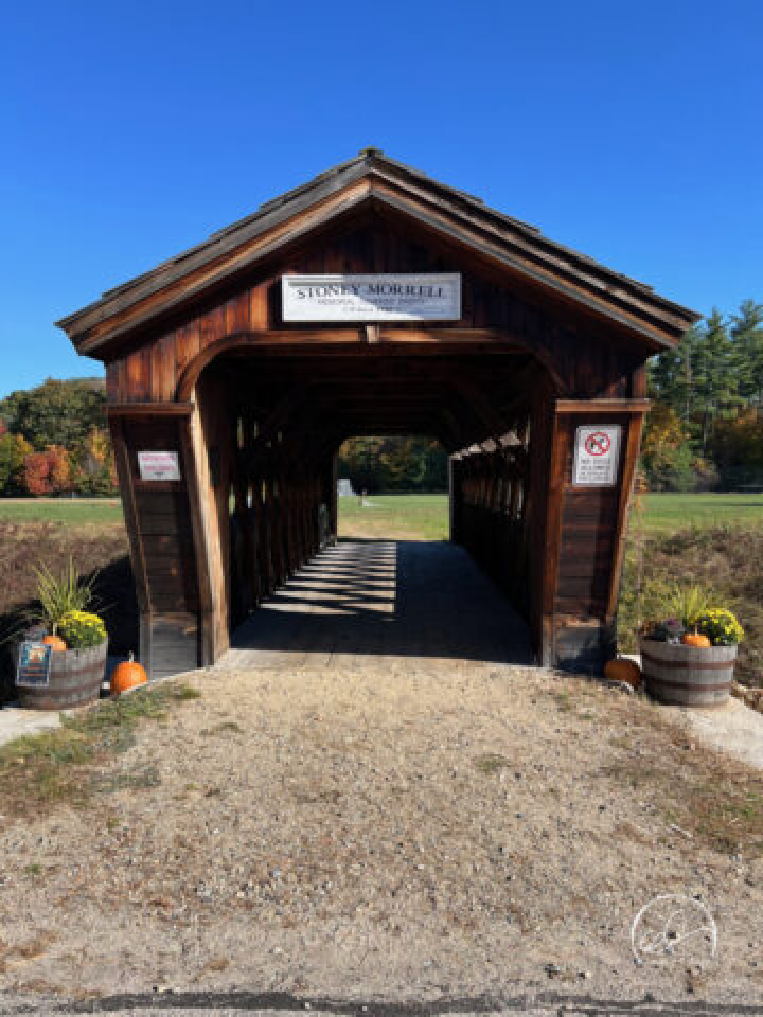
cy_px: 508
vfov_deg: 67.3
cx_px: 382
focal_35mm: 26
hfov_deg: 53.1
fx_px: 764
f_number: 1.5
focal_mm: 5.7
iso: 50
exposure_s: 1/2457
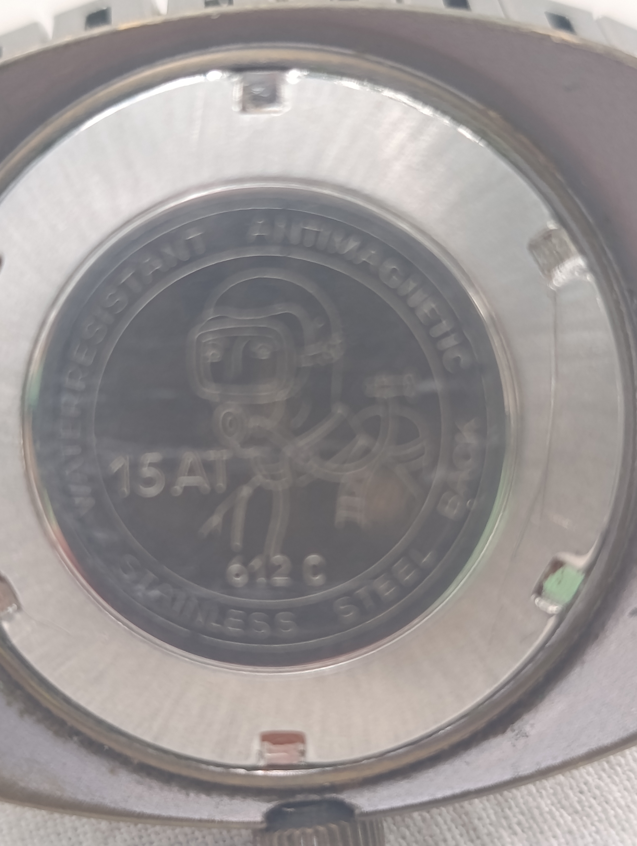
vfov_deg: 32.1
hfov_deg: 24.5
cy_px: 423
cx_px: 318
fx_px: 1468
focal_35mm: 60
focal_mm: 6.11
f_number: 1.65
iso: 260
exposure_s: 1/100
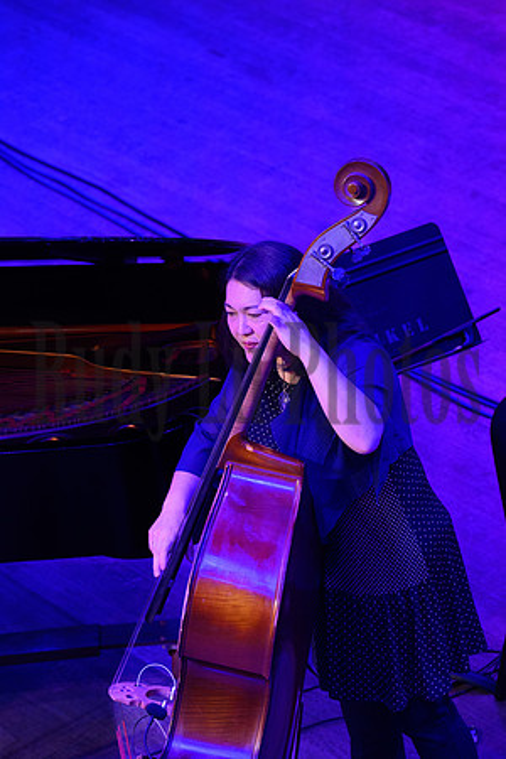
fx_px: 4216
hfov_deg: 6.9
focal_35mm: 200
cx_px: 253
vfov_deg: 10.3
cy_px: 380
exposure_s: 1/320
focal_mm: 200
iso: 3200
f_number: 5.6
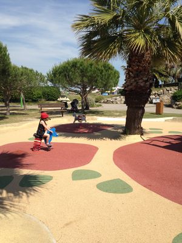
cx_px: 91
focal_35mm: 33
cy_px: 122
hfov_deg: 42.9
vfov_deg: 55.4
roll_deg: +0.7
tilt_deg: -3.1
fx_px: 231
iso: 50
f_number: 2.4
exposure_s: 1/1869
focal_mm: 4.12
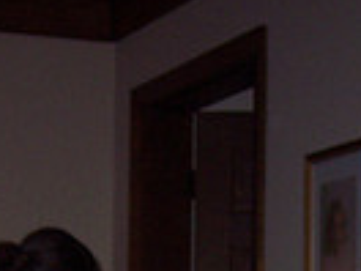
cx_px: 230
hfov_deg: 11.5
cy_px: 568
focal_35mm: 172
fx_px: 1794
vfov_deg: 8.2
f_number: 2.8
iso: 100
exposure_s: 1/60
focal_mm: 8
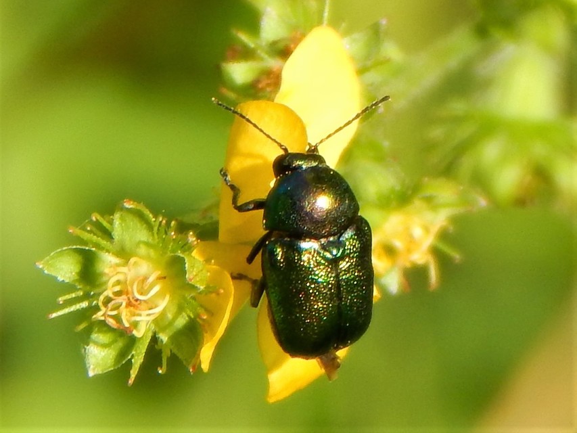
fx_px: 3868
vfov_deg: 6.4
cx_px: 288
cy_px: 216
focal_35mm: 232
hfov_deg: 8.5
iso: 125
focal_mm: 41.7
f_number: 5.6
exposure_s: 1/320
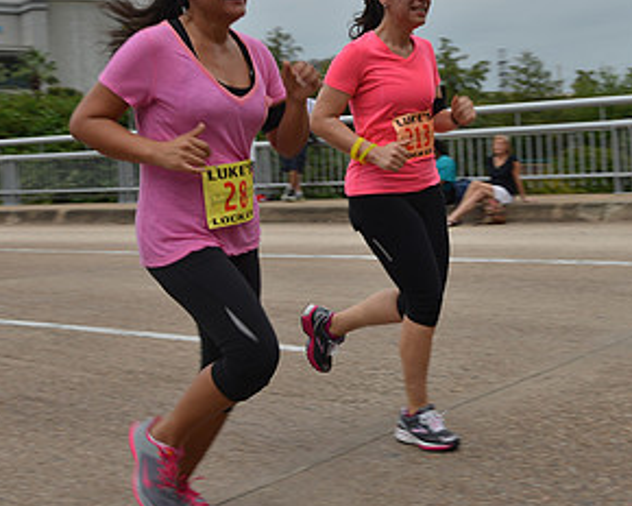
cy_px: 169
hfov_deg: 31.3
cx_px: 405
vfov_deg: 25.3
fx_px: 1122
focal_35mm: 60
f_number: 5.6
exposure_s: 1/160
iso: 100
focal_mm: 32
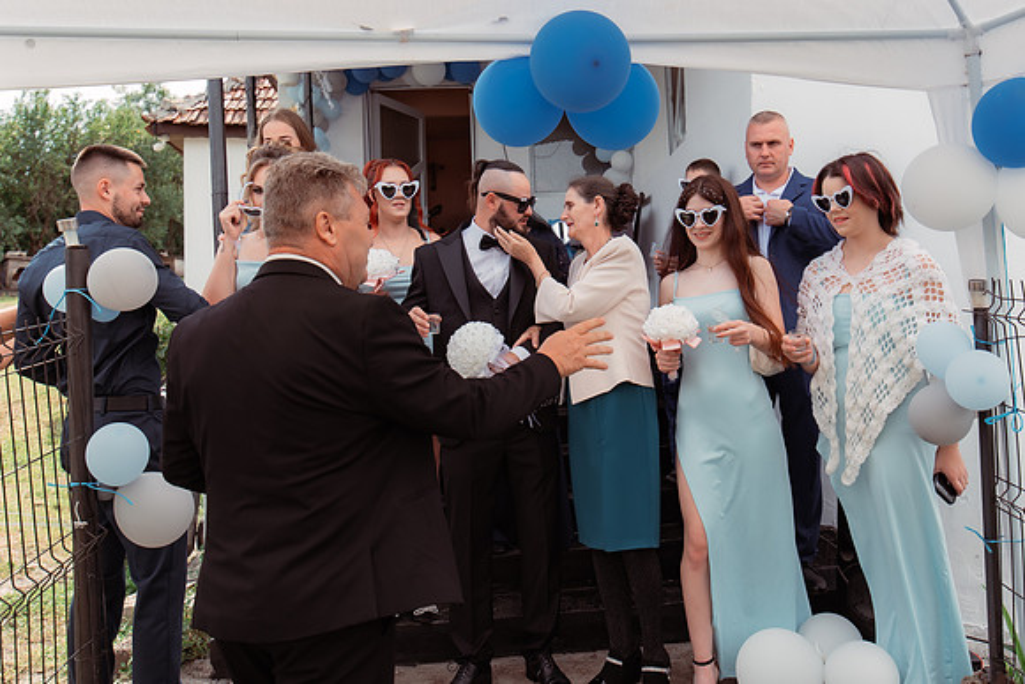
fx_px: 949
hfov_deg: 56.7
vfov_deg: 39.5
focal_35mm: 33
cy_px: 291
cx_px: 556
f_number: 5
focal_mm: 29
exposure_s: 1/400
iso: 250
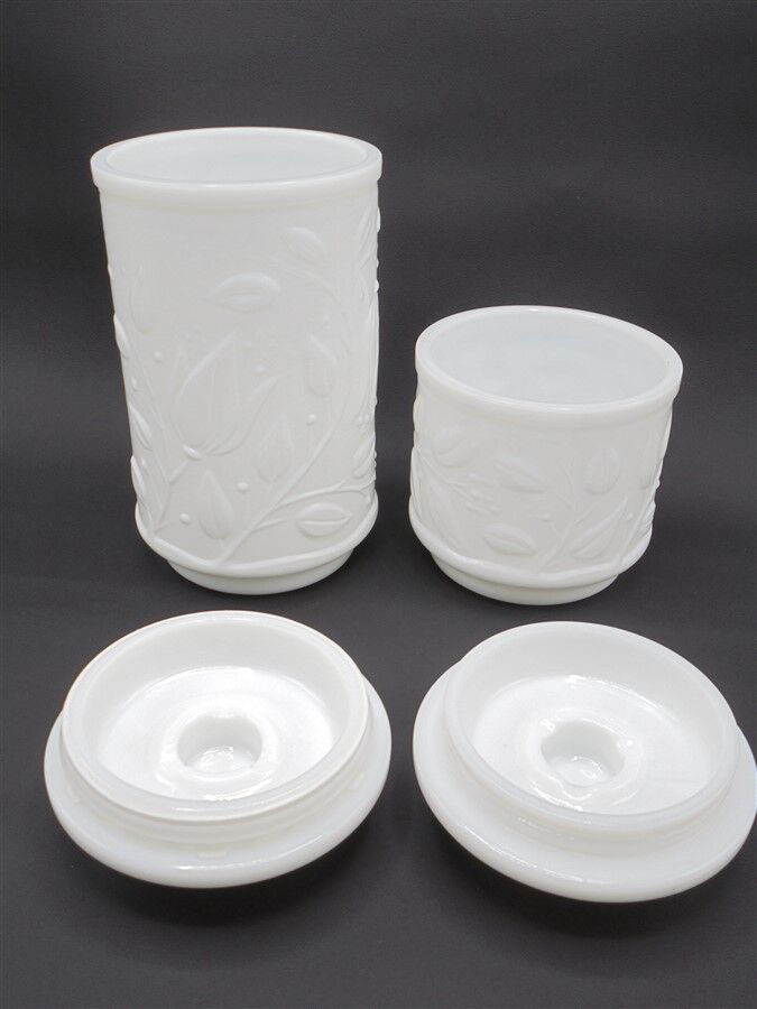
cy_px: 504
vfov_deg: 54.0
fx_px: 991
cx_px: 378
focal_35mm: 34
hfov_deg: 41.8
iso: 100
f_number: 4
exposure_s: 1/125
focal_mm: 6.1
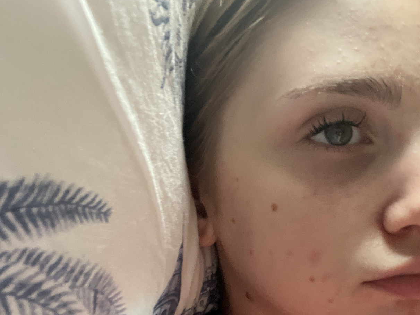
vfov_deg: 36.5
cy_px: 248
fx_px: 461
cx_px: 280
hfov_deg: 48.2
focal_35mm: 38
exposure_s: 1/47
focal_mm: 2.71
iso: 400
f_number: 2.2
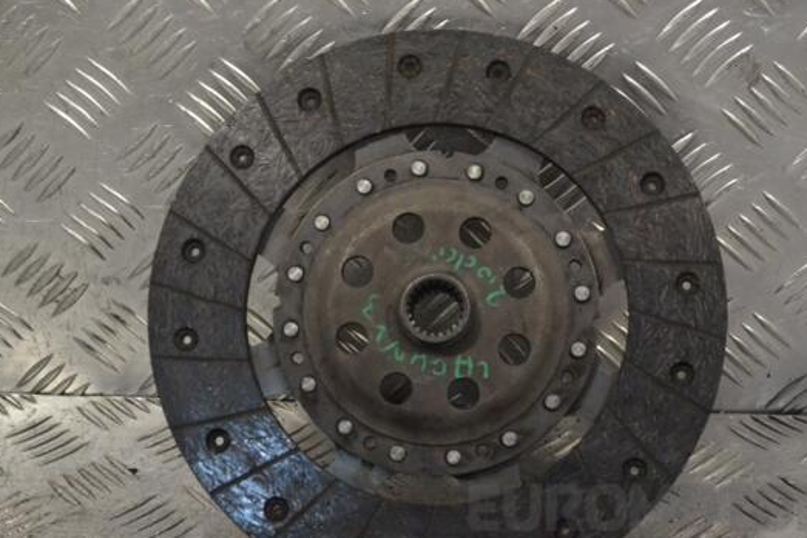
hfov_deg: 23.6
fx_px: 1928
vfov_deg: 15.9
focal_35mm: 86
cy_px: 302
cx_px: 440
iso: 3200
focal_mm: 50
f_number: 9
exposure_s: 1/320
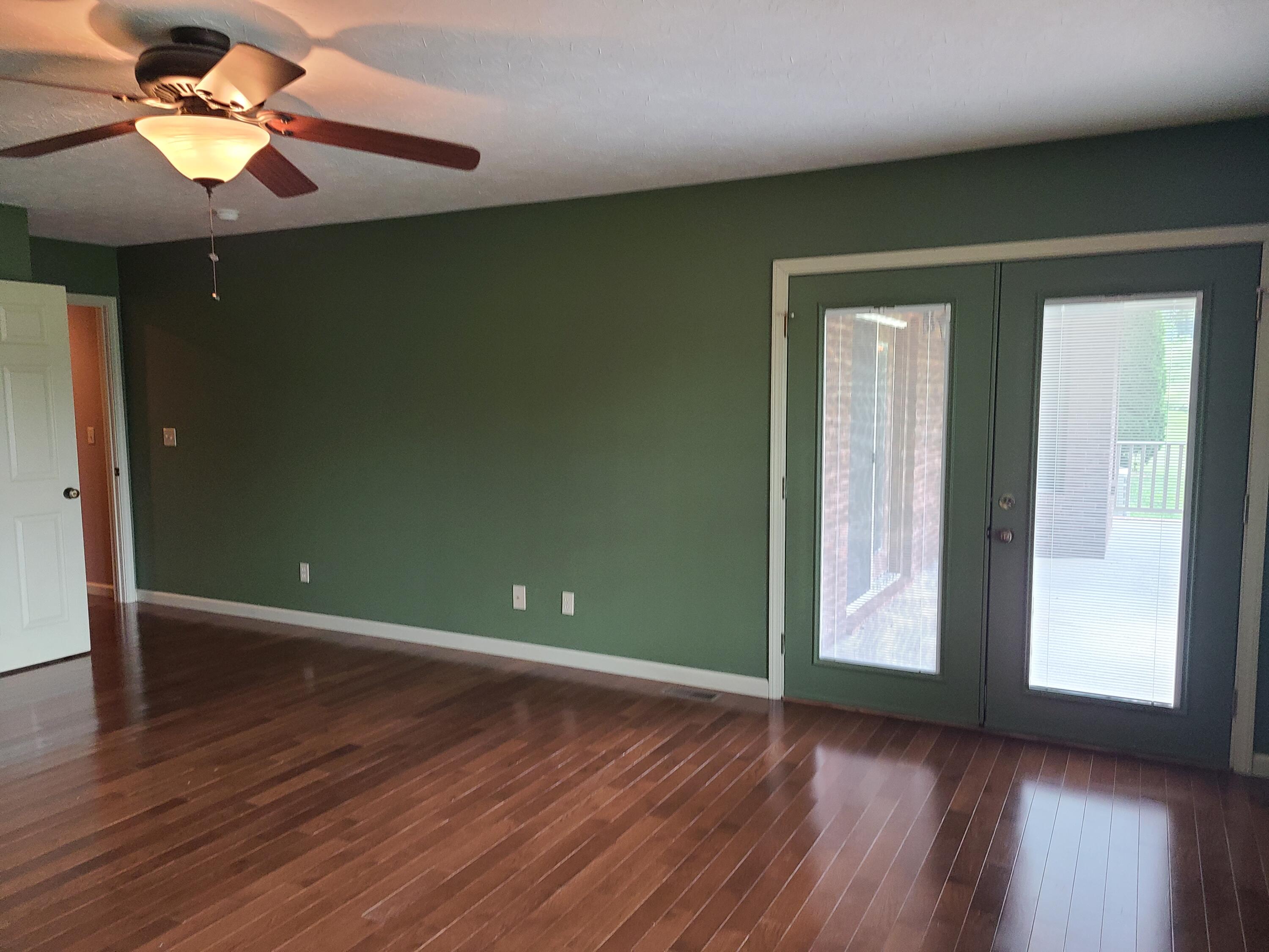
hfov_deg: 67.3
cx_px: 634
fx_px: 953
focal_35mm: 26
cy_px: 476
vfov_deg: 53.1
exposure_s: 1/59
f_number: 1.8
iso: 200
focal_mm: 5.4
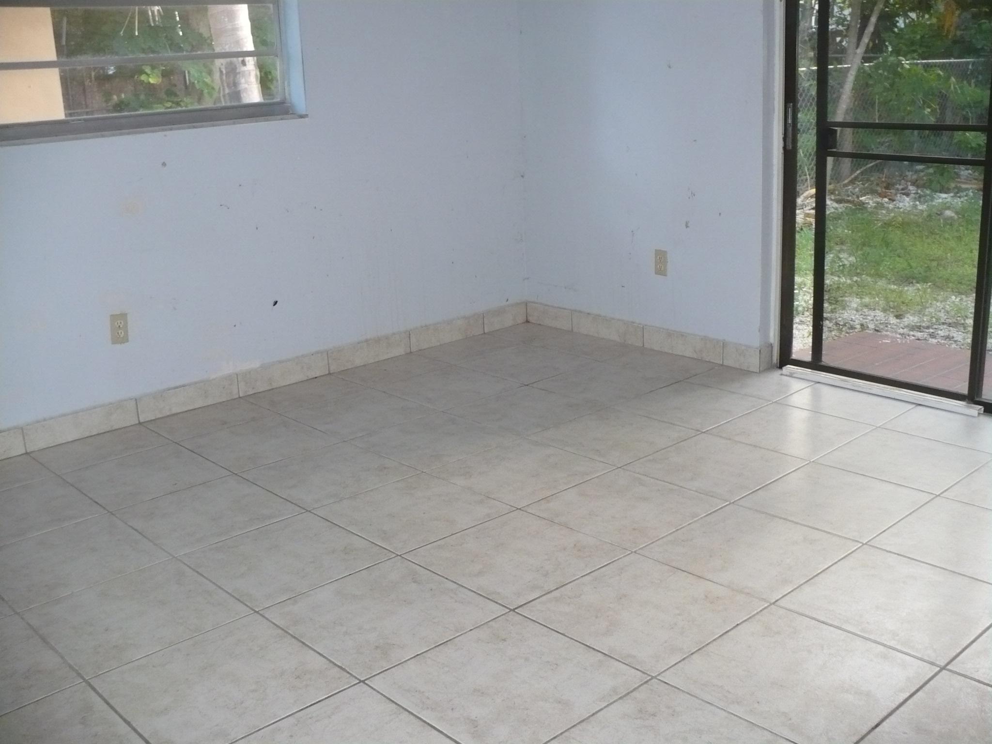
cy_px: 372
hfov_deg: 50.1
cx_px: 496
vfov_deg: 38.7
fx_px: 1060
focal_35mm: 37
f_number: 2.8
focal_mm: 6.1
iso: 250
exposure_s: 1/30
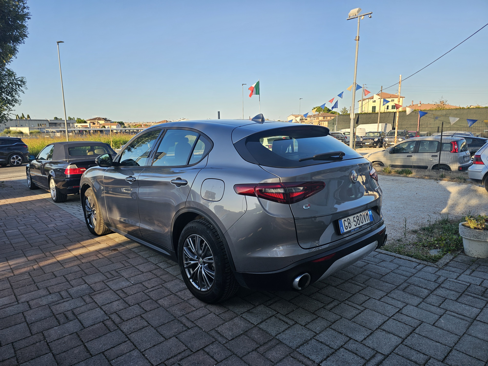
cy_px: 183
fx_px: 324
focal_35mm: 23
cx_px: 244
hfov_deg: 73.9
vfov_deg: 58.9
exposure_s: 1/305
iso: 10
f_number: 1.7
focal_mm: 6.3
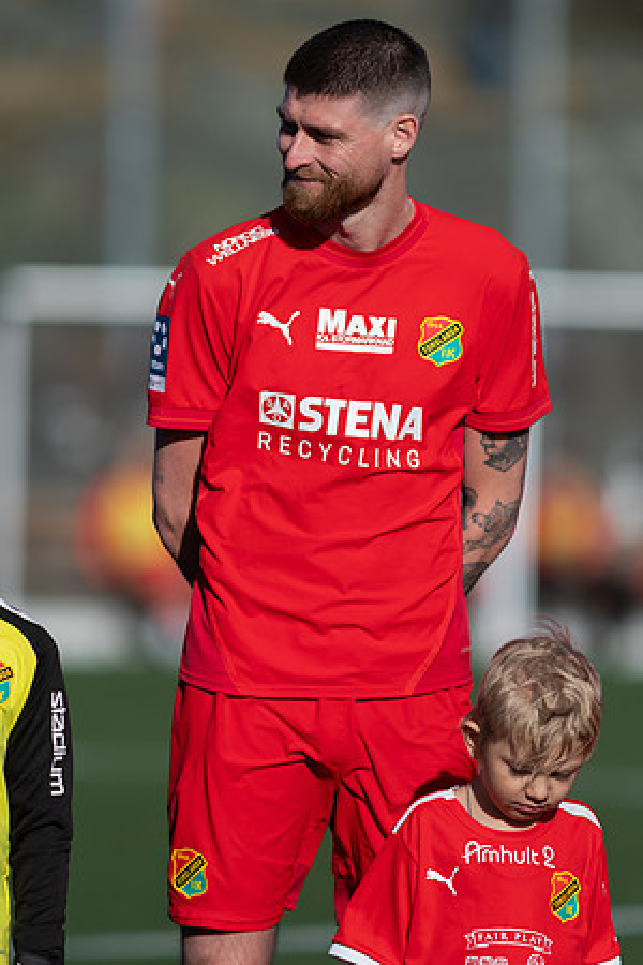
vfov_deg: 4.6
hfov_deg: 3.1
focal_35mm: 450
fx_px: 12055
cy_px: 482
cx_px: 322
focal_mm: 300
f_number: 3.2
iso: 100
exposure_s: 1/1250
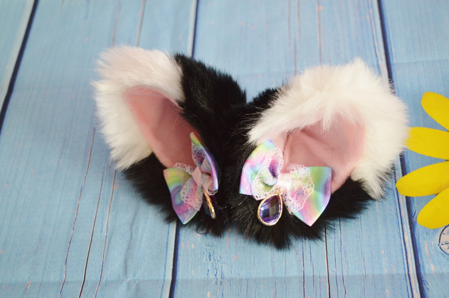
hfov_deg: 35.1
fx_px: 710
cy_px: 149
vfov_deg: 23.7
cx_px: 224
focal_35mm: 57
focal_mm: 38
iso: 1000
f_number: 4.8
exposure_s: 1/60
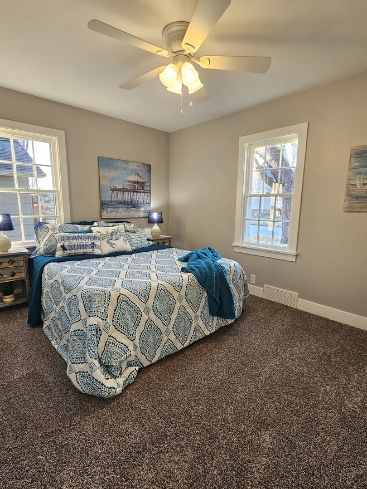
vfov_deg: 94.5
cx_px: 192
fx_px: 226
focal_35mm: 16
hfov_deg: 78.0
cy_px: 253
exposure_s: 1/60
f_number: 2.2
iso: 100
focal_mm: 2.2
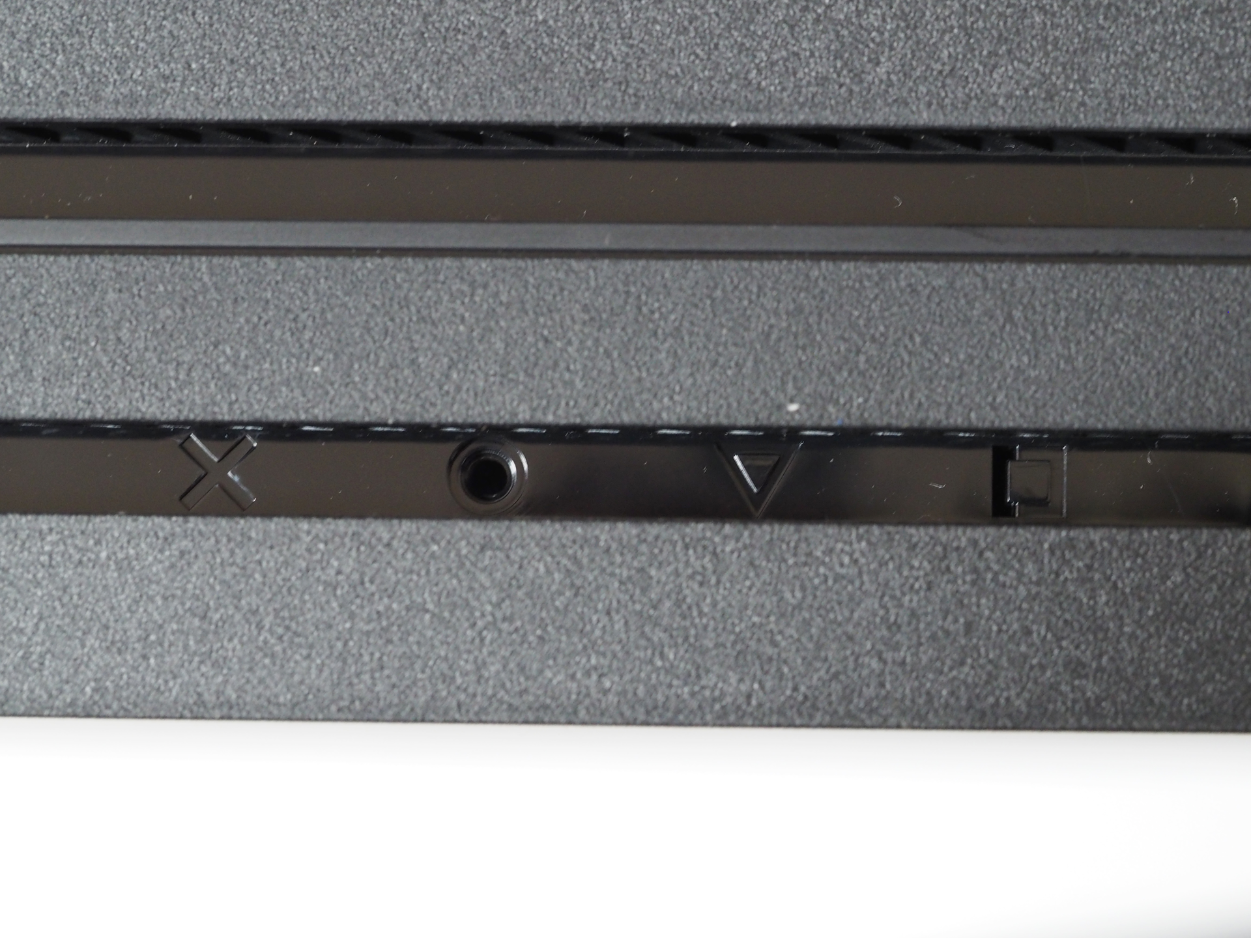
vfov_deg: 12.3
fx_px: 4337
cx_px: 626
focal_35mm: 120
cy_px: 469
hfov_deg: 16.4
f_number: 4
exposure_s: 1/10
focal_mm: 60
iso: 1600
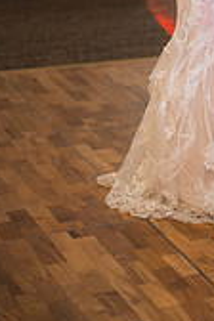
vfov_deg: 14.8
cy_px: -65
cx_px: 246
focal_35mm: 134
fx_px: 1195
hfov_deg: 10.1
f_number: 1.2
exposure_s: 1/160
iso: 1000
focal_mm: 50
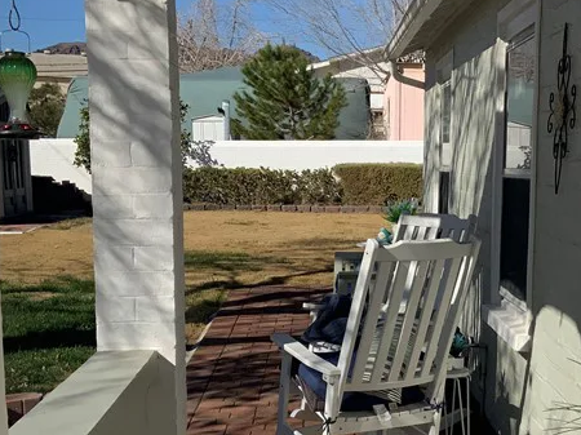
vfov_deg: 22.1
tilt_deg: -8.4
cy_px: 321
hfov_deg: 29.2
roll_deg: -1.5
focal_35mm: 66
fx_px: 1107
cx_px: 398
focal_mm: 3
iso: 20
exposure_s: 1/4405
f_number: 1.8
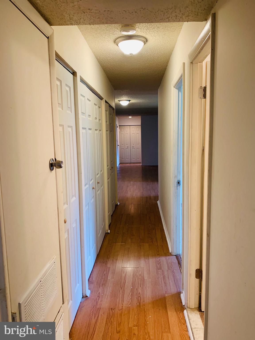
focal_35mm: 26
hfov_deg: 53.1
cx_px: 128
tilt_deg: -6.7
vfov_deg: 67.3
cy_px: 170
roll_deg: +1.3
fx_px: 255
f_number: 1.8
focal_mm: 4.25
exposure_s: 1/60
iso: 125
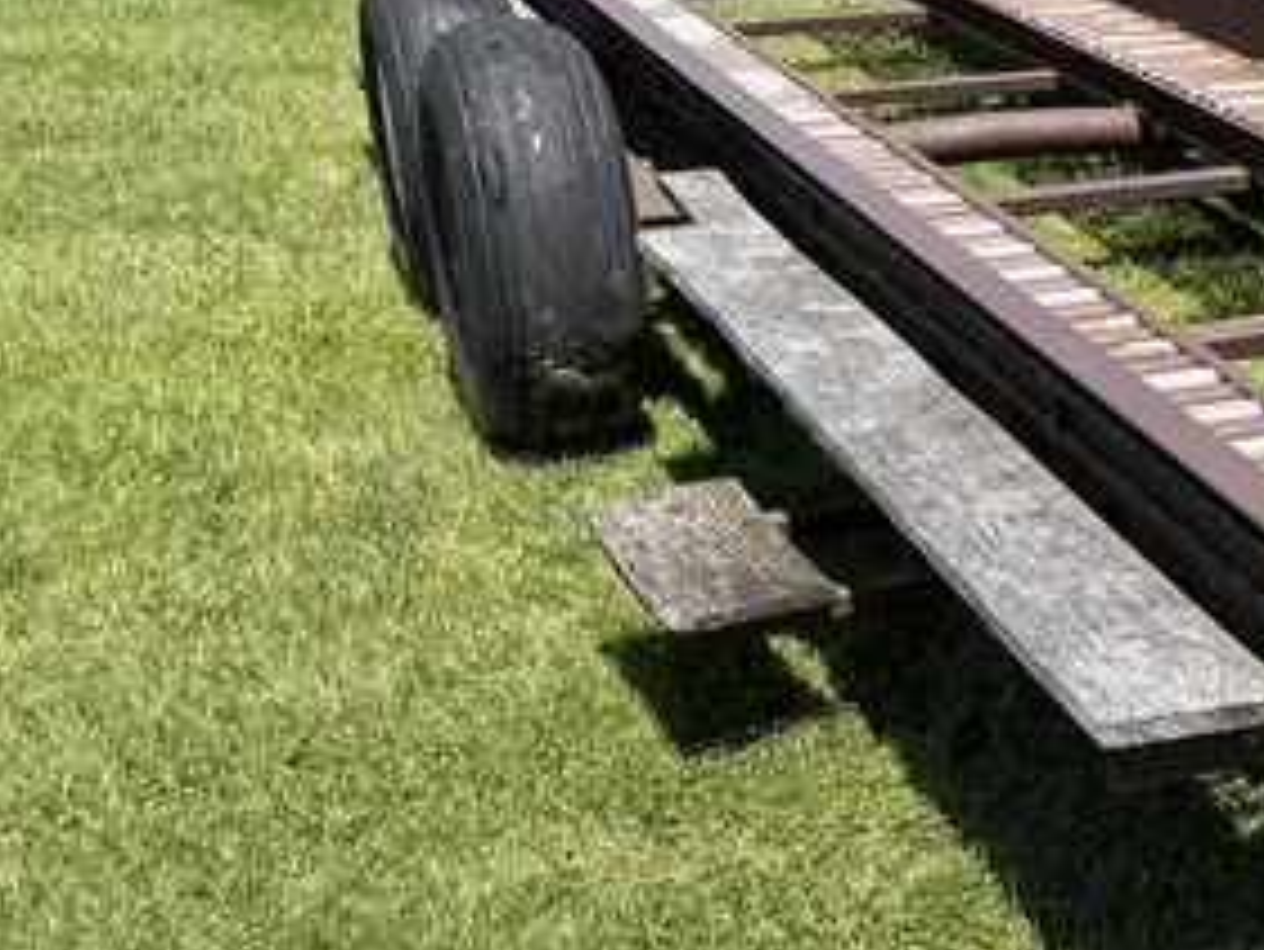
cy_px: 565
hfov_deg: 26.4
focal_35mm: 64
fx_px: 2338
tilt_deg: -16.1
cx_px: 1570
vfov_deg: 22.9
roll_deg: -3.5
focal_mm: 6.76
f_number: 1.78
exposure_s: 1/2703
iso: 80
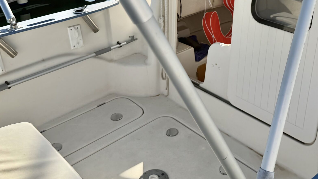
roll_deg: +1.9
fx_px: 363
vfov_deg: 27.2
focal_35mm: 43
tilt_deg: -22.2
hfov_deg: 46.9
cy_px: 37
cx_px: 198
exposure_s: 1/4167
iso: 80
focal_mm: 6.76
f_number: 1.78
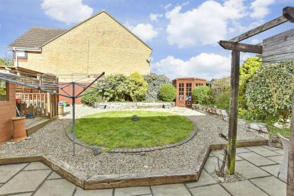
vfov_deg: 77.4
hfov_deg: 100.4
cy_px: 98
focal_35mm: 15
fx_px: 123
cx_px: 147
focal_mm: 10
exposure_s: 1/250
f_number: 8
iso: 500
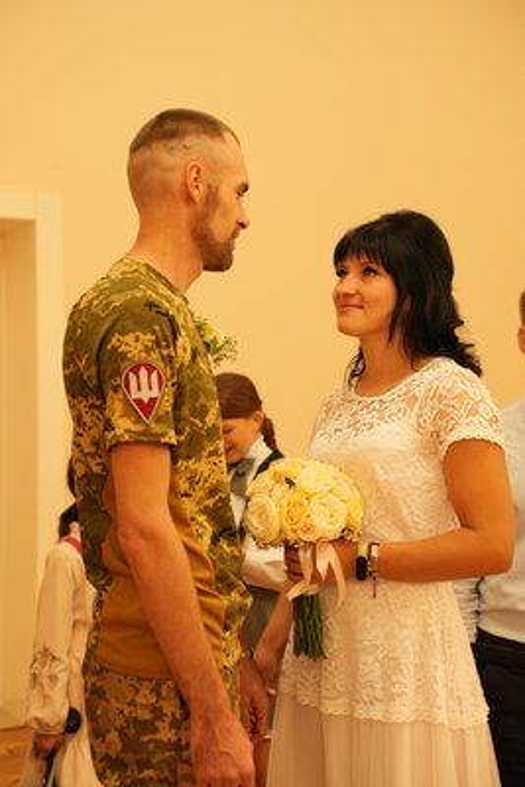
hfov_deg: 20.3
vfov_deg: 30.1
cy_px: 394
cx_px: 262
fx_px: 1464
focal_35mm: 67
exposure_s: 1/80
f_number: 4.5
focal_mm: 67
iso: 1250
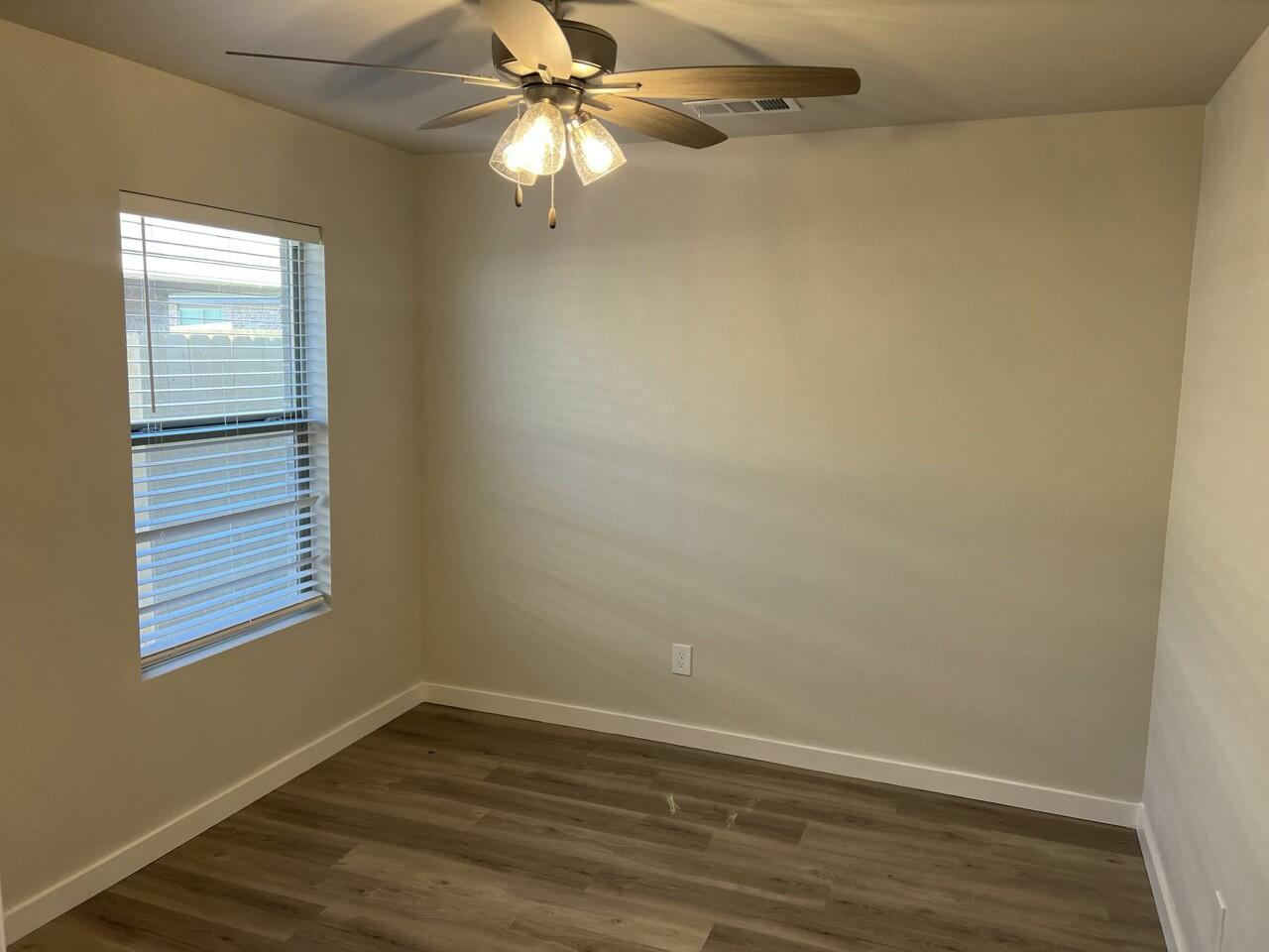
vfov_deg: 53.1
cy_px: 476
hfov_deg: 67.3
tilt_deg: -9.0
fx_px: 953
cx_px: 634
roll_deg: -1.5
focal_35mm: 26
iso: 80
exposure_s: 1/120
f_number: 1.5
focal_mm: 5.7
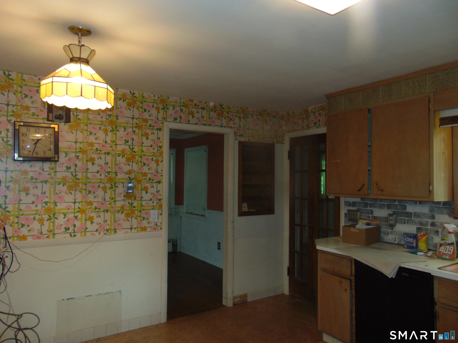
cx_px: 229
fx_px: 331
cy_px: 172
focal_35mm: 25
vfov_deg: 54.9
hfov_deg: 69.4
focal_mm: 4.5
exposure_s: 1/30
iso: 200
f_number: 3
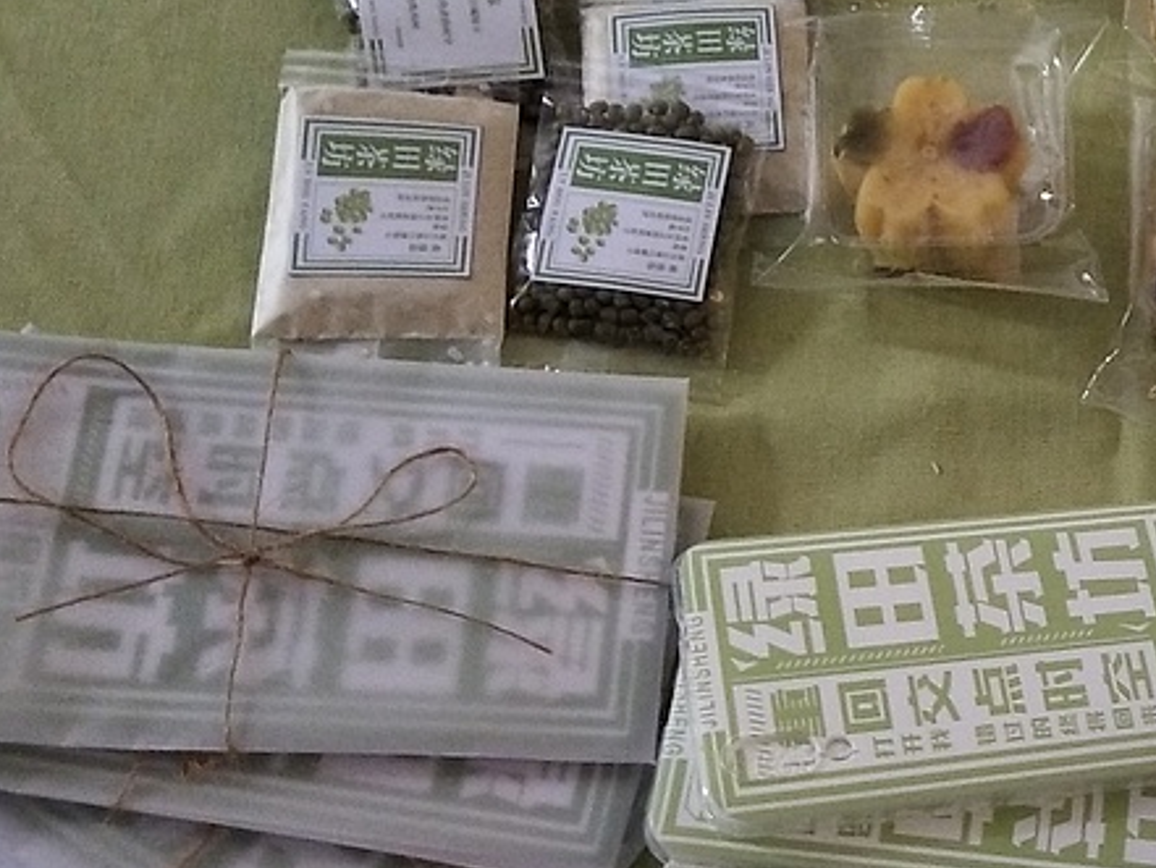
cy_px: 391
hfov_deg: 20.7
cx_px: 1465
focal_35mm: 87
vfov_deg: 17.0
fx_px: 2906
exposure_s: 1/50
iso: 190
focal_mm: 3.95
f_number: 1.8
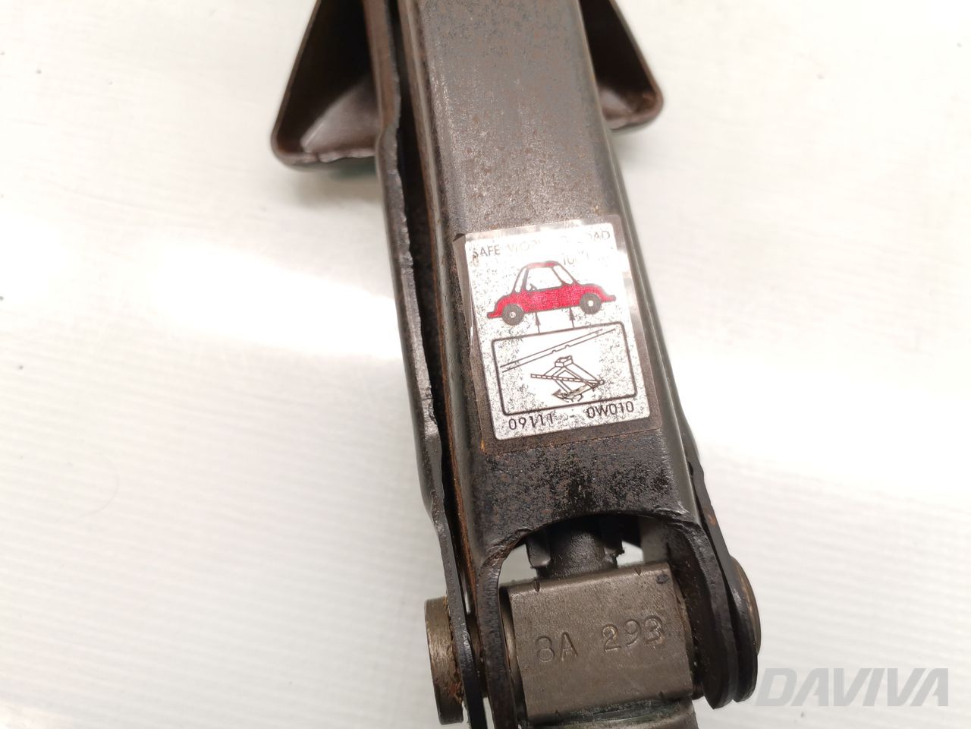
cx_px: 486
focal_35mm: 26
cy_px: 364
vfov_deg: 53.1
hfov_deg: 67.3
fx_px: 729
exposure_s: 1/50
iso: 100
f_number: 1.8
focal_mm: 4.75
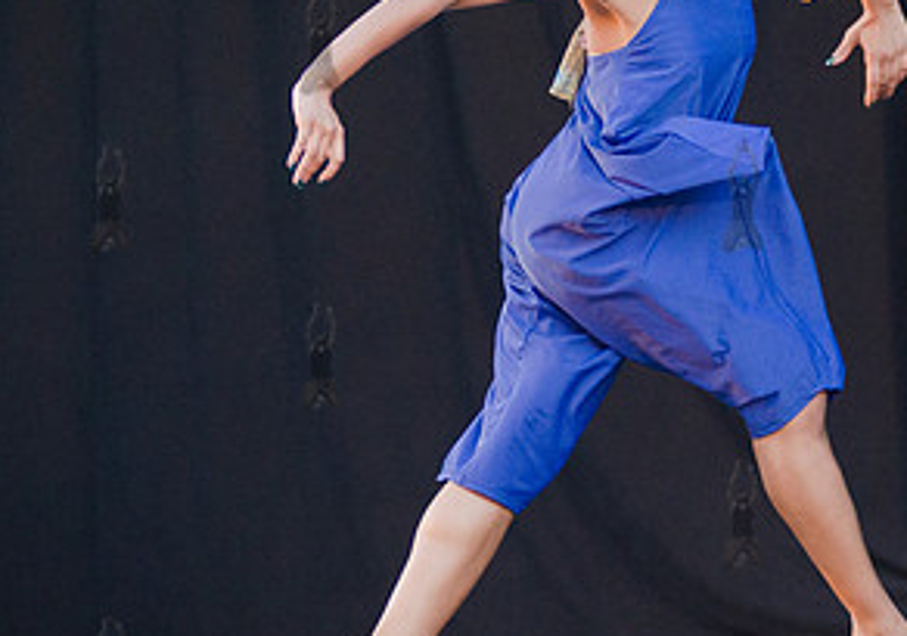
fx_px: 4815
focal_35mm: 188
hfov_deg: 10.7
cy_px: 105
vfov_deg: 7.6
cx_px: 685
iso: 2500
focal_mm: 80
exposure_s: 1/400
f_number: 2.8
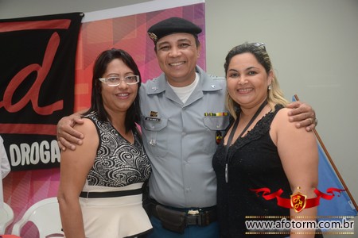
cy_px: 119
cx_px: 179
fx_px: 418
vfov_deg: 31.9
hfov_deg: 46.4
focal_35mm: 42
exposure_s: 1/125
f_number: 4
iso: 1600
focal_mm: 28
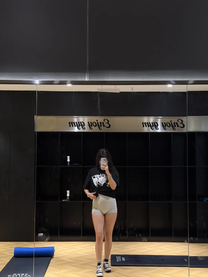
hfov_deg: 30.3
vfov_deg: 39.7
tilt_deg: +2.4
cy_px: 138
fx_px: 385
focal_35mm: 48
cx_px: 104
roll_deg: -0.1
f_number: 1.78
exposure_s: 1/50
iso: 200
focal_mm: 6.76
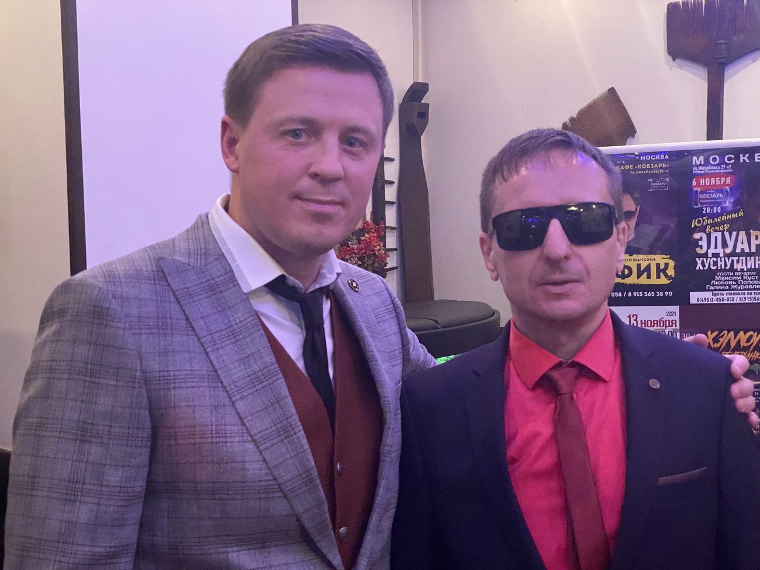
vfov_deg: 28.0
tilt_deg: -2.3
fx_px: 1142
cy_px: 285
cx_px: 380
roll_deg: +1.2
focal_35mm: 52
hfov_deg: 36.8
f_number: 2
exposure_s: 1/33
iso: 640
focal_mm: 6
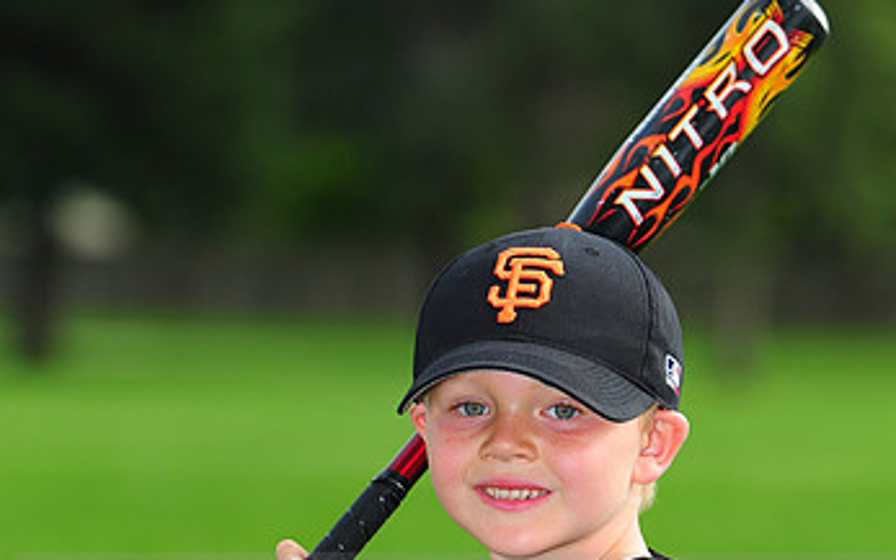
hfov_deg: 7.5
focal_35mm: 281
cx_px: 475
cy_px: 588
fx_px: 6863
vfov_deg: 4.7
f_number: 4.5
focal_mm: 165
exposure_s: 1/1600
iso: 400
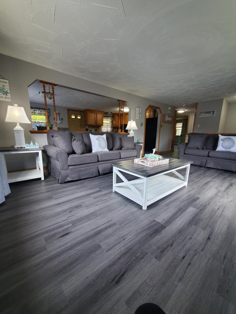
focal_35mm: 13
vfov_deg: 106.2
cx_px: 118
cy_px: 157
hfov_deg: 89.9
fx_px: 118
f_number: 2.2
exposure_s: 1/60
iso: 160
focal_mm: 1.8
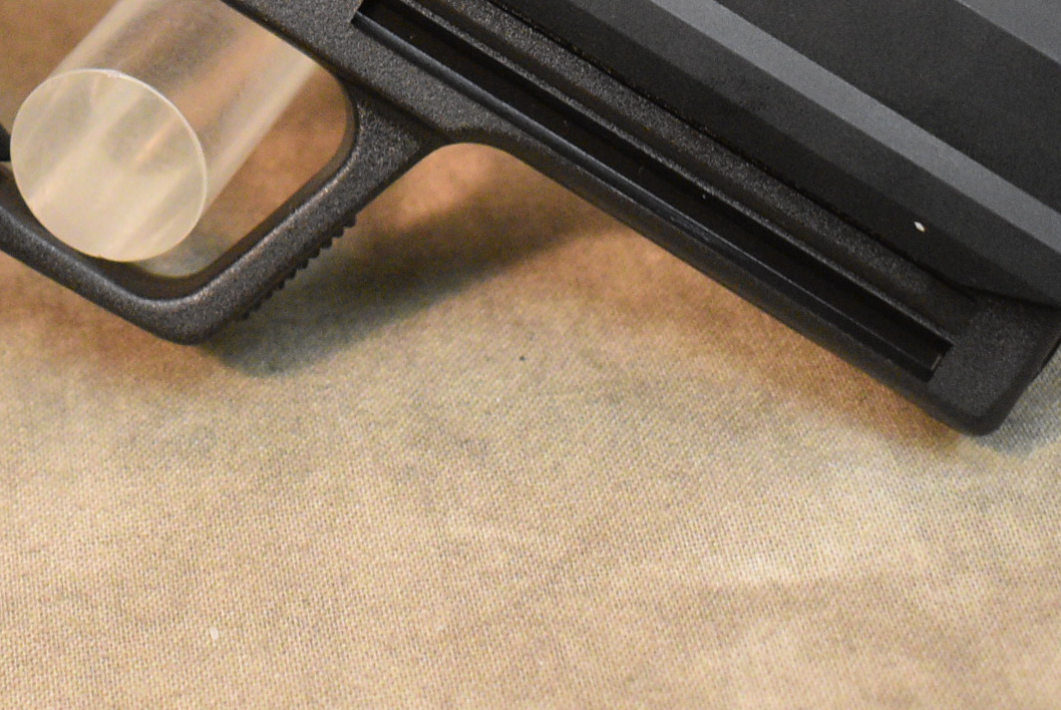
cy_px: -157
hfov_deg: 18.8
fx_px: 3110
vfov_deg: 12.7
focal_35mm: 105
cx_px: -9
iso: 2500
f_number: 4
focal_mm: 25
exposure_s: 1/125
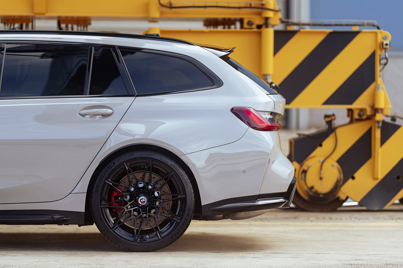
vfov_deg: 8.6
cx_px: 212
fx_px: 1791
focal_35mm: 160
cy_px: 118
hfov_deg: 12.8
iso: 200
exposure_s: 1/1000
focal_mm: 135
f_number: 2
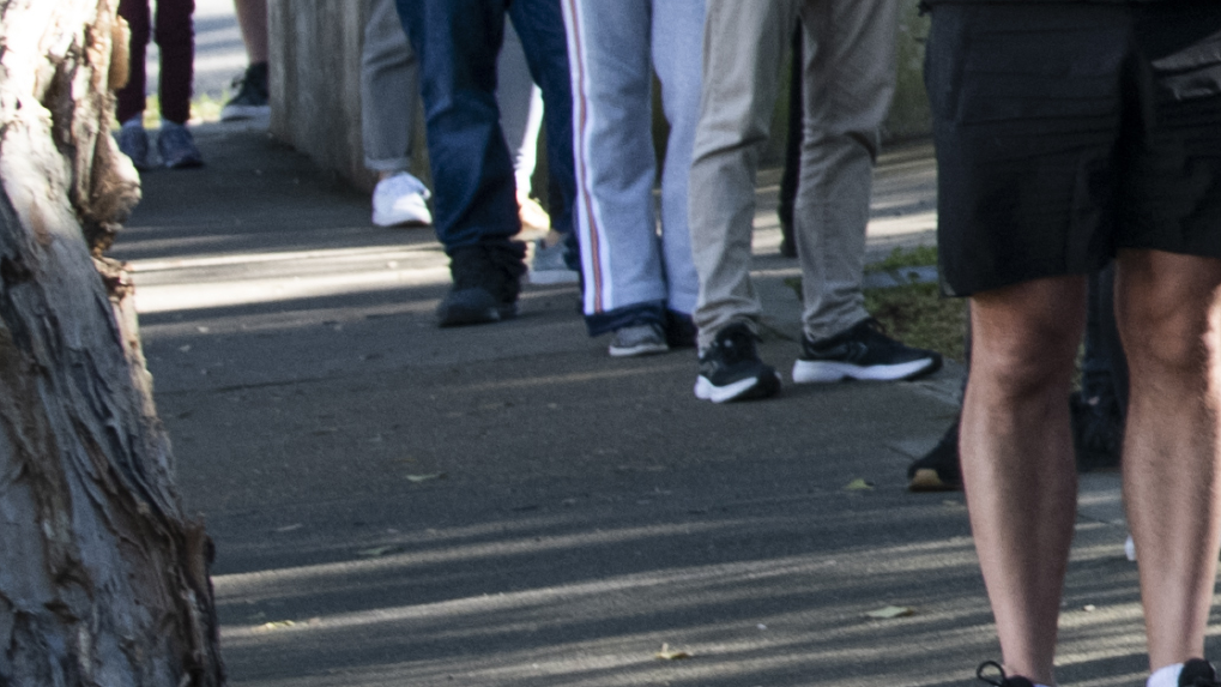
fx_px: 16899
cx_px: 2700
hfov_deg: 4.1
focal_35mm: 522
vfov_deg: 2.3
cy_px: -119
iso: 500
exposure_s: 1/160
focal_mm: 82
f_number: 7.1
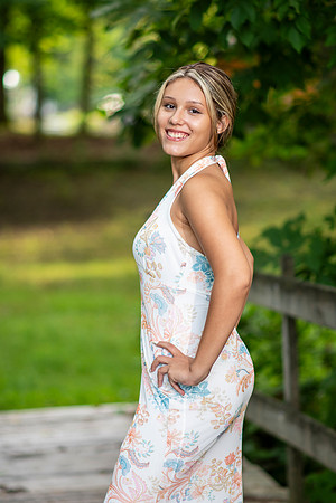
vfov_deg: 16.1
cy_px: 252
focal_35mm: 127
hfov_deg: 10.8
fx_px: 1778
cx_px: 168
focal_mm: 85
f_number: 2
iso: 100
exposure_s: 1/125
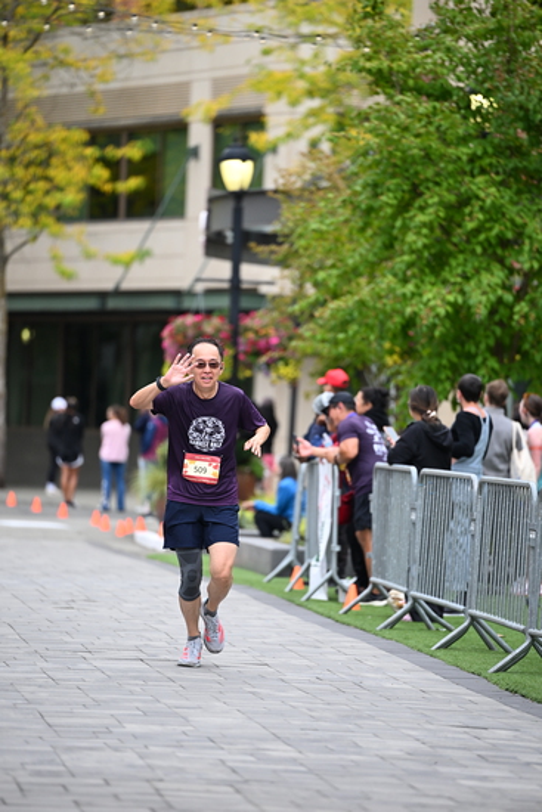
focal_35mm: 200
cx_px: 271
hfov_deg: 6.9
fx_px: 4513
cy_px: 406
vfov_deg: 10.3
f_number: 2.8
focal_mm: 200
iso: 800
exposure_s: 1/2000
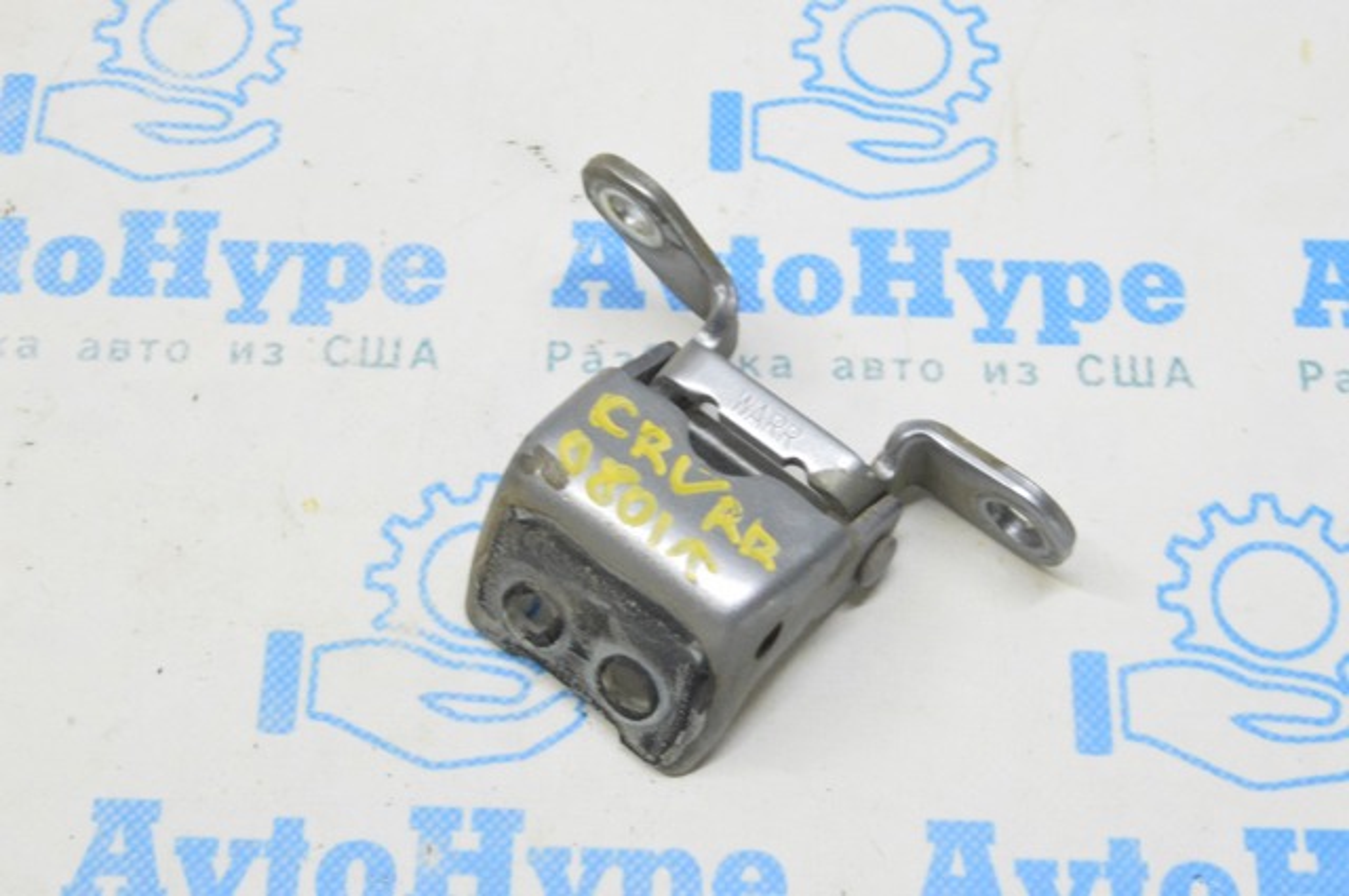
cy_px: 448
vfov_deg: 23.7
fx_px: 2133
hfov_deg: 35.1
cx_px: 674
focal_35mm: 57
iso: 6400
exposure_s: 1/15
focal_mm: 38
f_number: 20
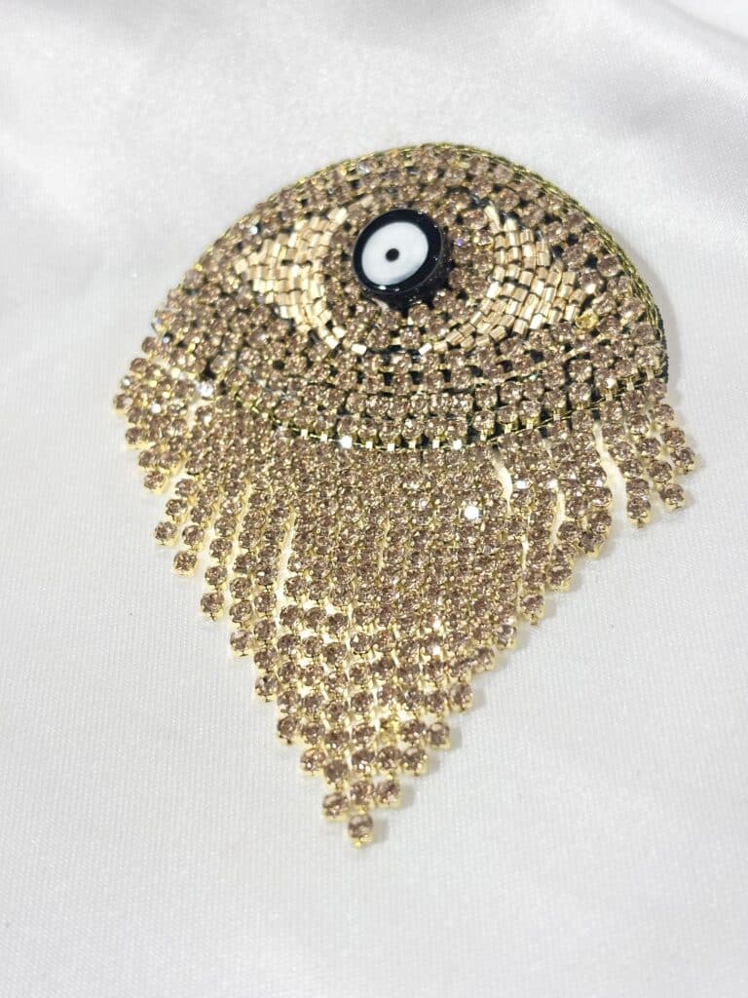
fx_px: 1498
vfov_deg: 36.8
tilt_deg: -39.8
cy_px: 499
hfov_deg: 28.0
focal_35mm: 52
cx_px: 374
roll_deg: +8.7
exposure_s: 1/171
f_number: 1.6
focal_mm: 5.96
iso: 32
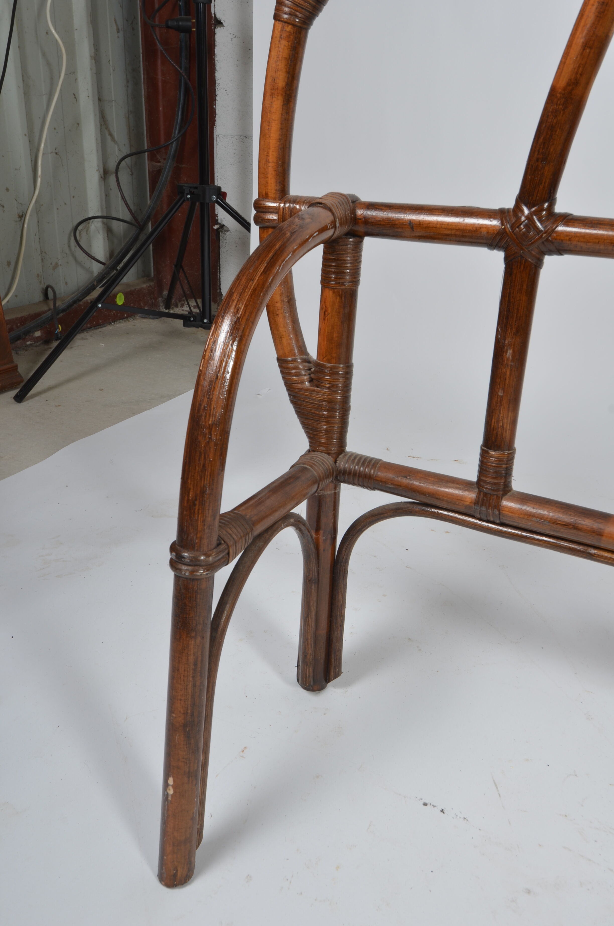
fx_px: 771
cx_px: 307
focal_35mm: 30
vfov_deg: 62.0
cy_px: 463
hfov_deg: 43.4
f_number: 11
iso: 100
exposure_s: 1/125
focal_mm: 20
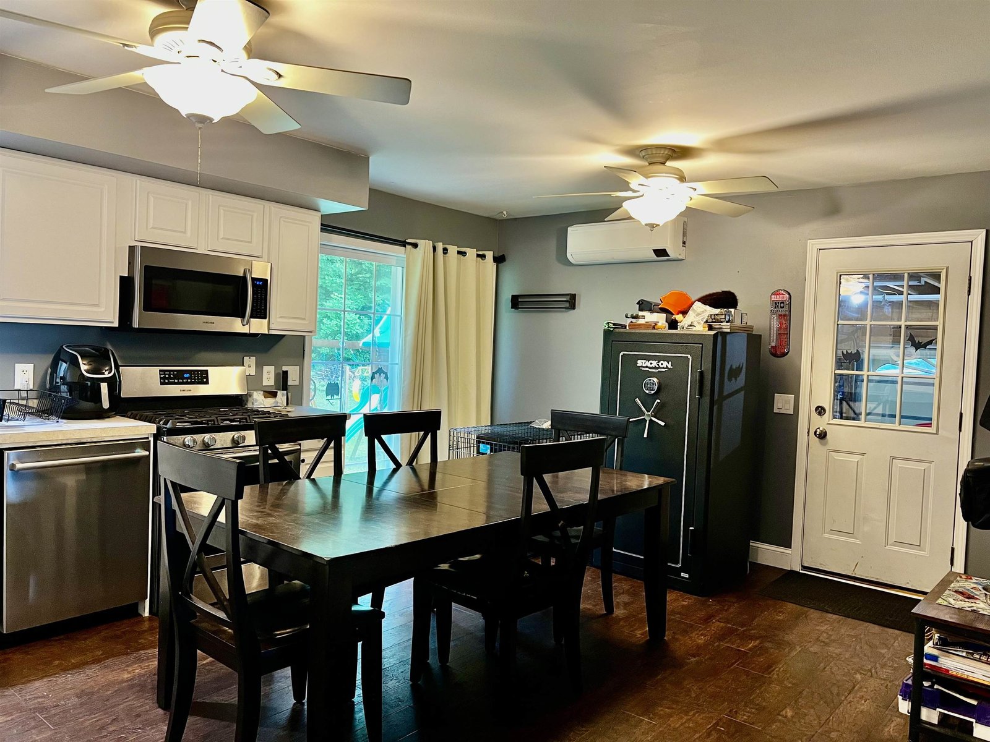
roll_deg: -2.4
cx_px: 495
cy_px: 371
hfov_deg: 67.3
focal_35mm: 26
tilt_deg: -2.6
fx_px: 744
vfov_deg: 53.1
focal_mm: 5.7
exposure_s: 1/60
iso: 320
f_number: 1.5
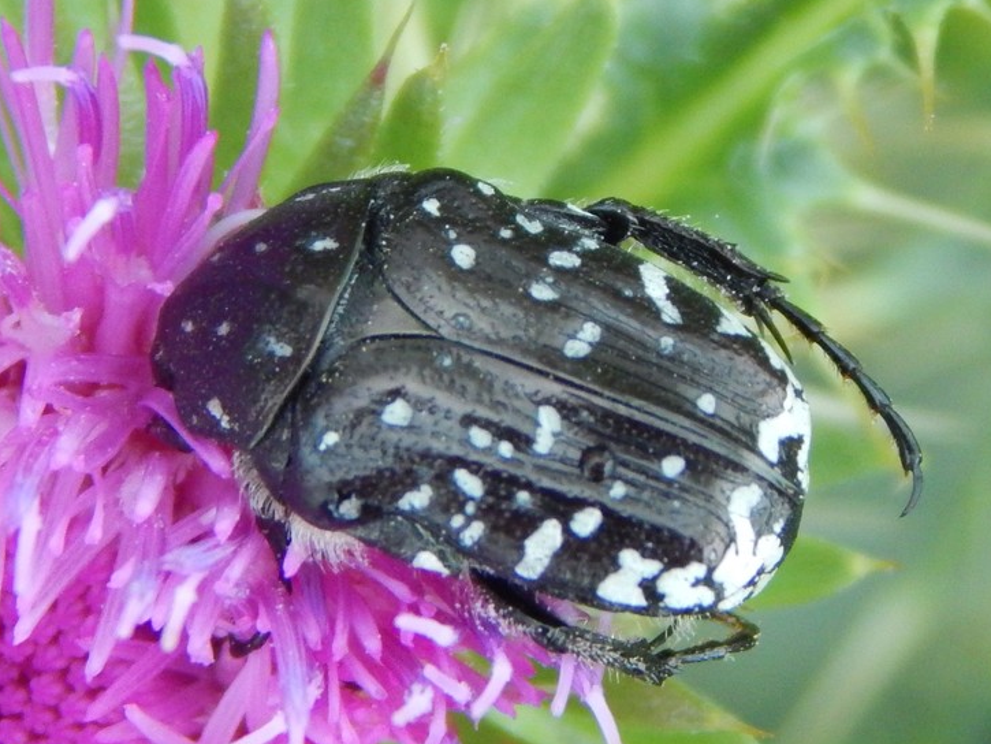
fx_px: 6127
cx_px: 516
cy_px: 406
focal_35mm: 214
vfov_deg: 6.9
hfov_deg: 9.2
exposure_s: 1/100
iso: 400
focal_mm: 32.8
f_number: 5.3
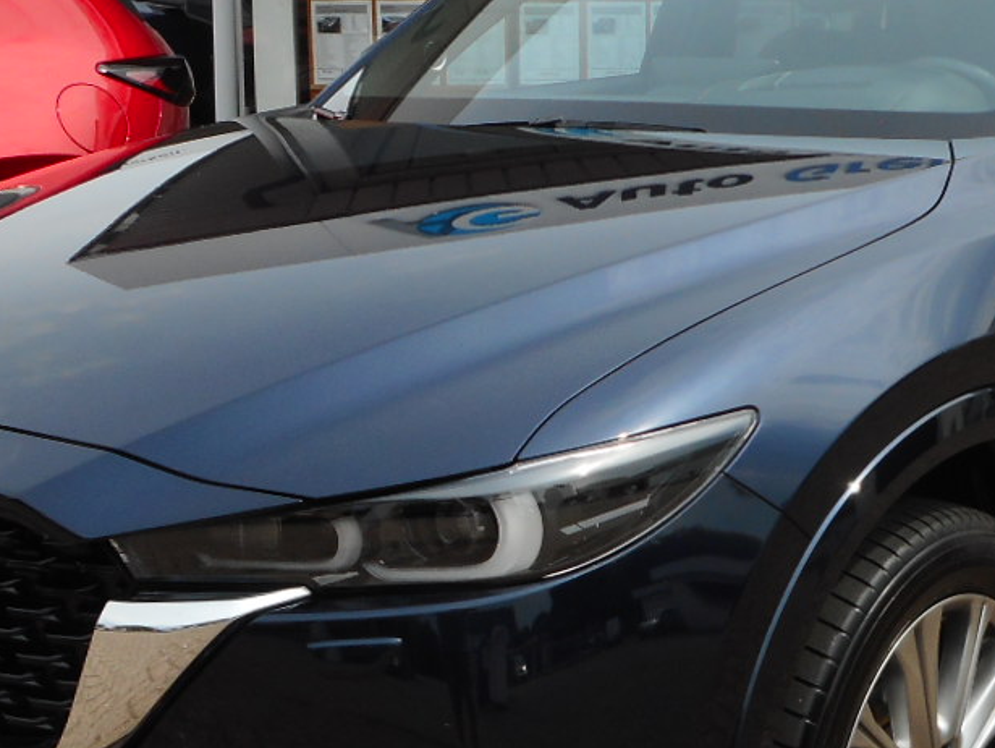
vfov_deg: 22.6
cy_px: 324
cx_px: 683
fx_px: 1869
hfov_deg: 29.5
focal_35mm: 65
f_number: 3.7
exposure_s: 1/640
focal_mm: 4.5
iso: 80
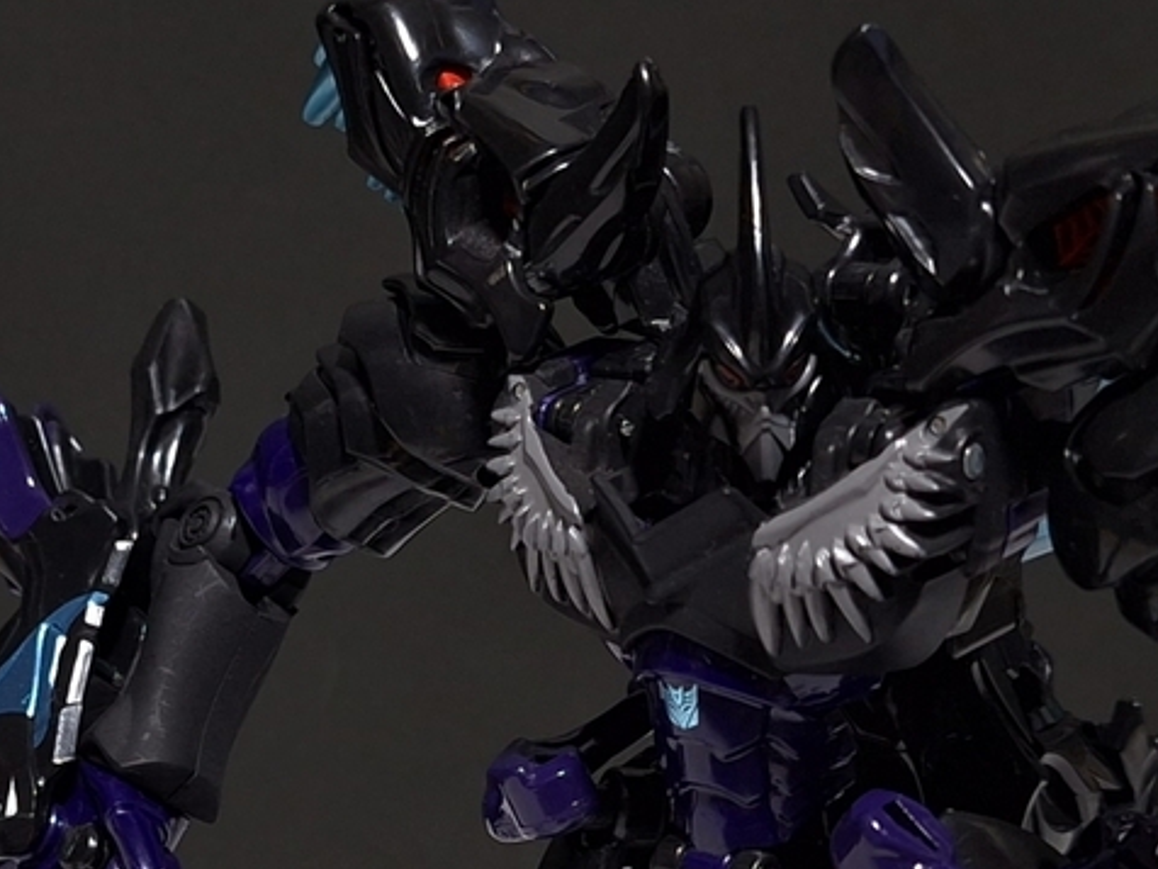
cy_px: 703
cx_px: -100
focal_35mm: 58
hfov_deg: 30.0
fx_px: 1940
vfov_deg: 24.8
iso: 250
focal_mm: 5.54
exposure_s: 1/30
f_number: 1.8
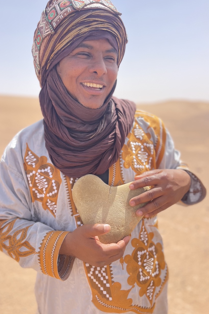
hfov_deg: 46.4
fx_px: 244
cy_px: 158
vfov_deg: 65.5
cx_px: 98
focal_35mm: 28
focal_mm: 5.1
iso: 50
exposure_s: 1/2488
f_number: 1.6
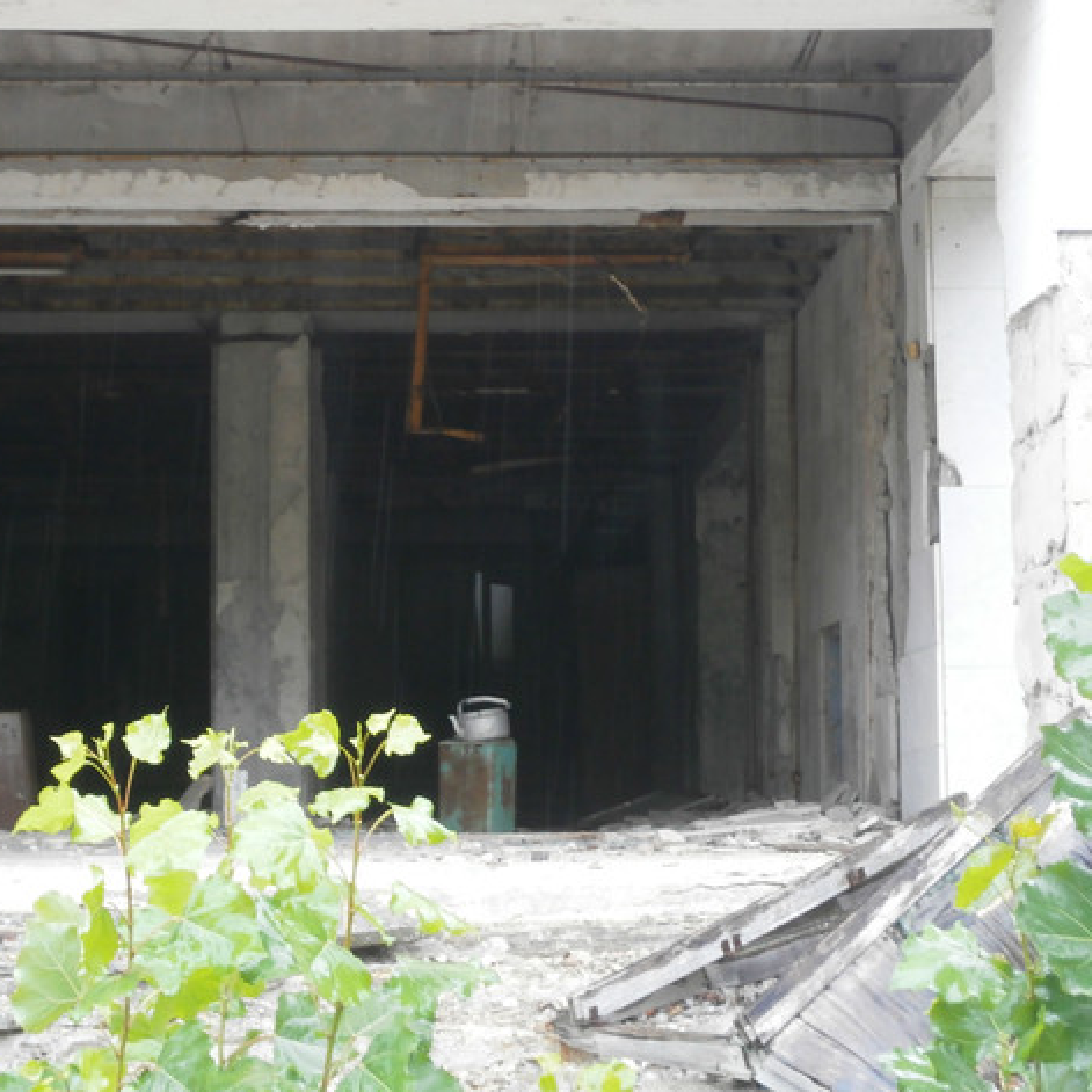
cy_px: 552
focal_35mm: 72
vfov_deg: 24.0
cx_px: 429
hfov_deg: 23.9
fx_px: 2570
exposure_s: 1/50
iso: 200
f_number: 3.9
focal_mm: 10.7
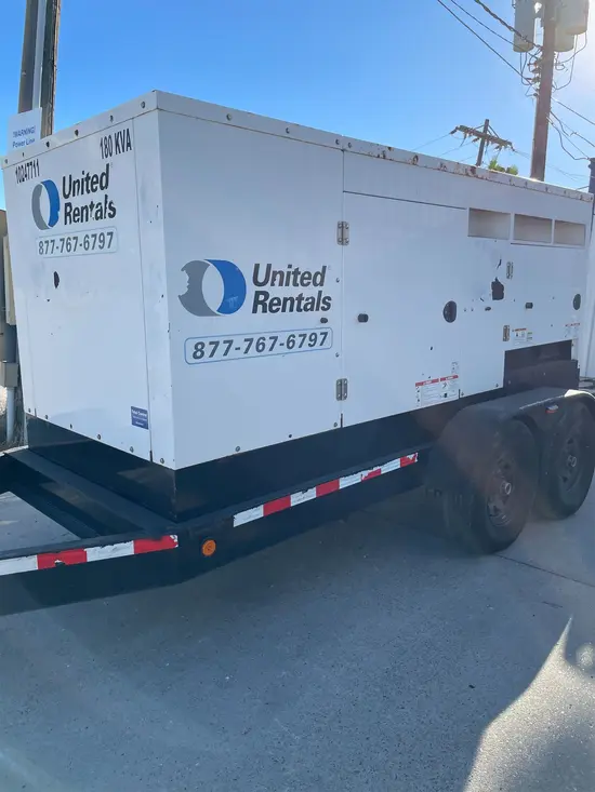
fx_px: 596
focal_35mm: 26
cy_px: 396
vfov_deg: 67.3
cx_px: 298
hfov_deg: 53.1
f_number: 1.6
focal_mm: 4.2
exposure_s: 1/2020
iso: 32
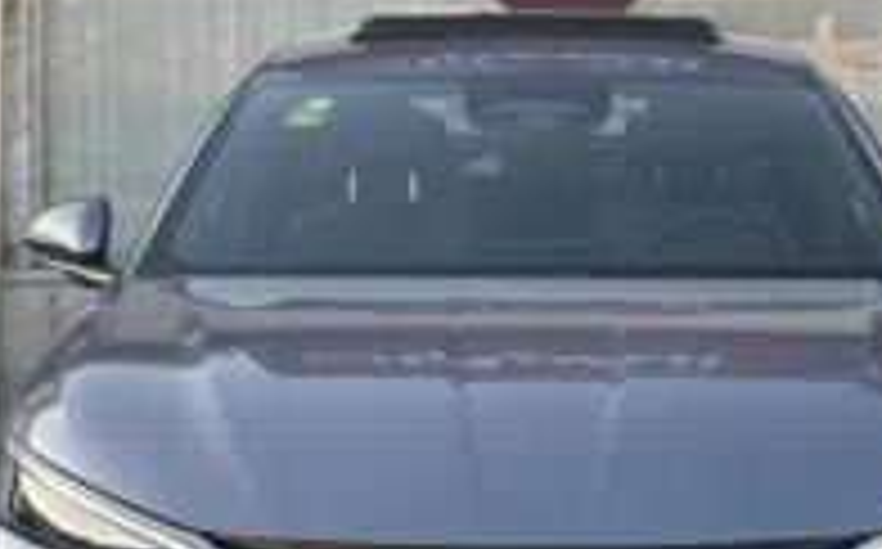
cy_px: 274
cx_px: 544
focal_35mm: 104
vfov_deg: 12.5
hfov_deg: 20.0
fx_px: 2497
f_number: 1.78
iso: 80
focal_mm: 6.86
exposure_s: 1/532
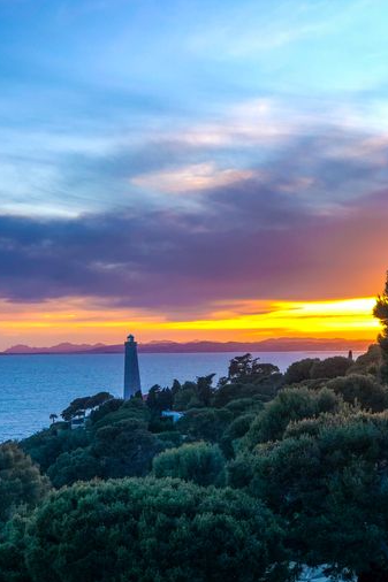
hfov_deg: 22.6
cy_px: 292
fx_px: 971
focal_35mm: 60
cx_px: 178
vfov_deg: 33.4
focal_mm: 6.6
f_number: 2.8
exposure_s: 1/100
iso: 20
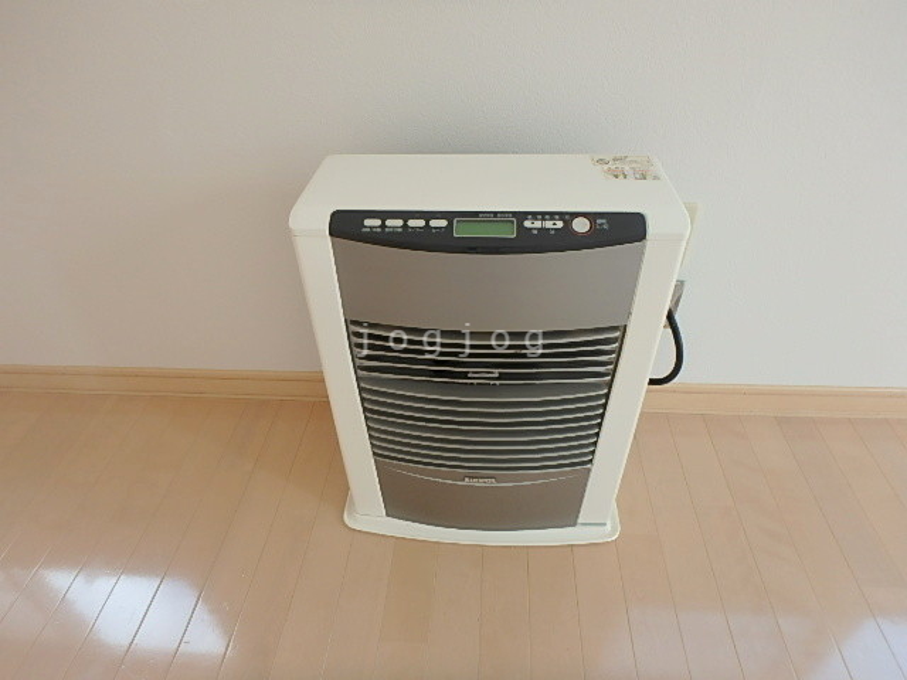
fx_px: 550
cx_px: 454
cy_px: 340
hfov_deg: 79.0
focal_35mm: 21
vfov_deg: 63.4
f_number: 3.5
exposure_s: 1/80
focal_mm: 3.7
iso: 125
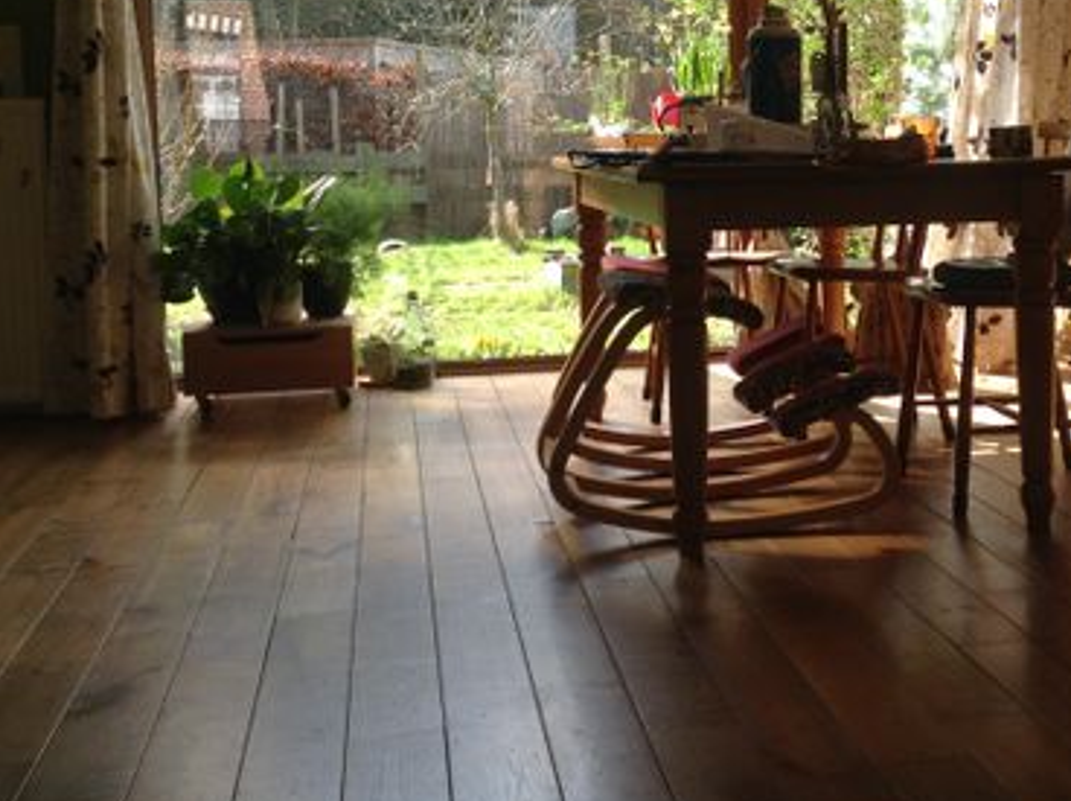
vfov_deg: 25.4
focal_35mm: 57
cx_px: 777
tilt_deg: -2.6
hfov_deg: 33.3
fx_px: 1761
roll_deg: -0.1
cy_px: 236
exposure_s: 1/224
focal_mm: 4.28
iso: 50
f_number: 2.4
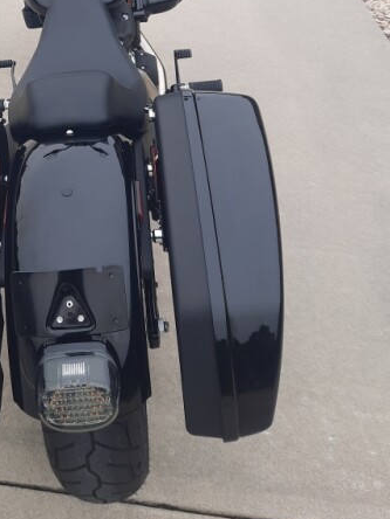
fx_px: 676
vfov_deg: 40.2
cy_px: 97
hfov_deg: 31.2
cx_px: 67
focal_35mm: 45
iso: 32
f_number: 2
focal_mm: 4.6
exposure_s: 1/180
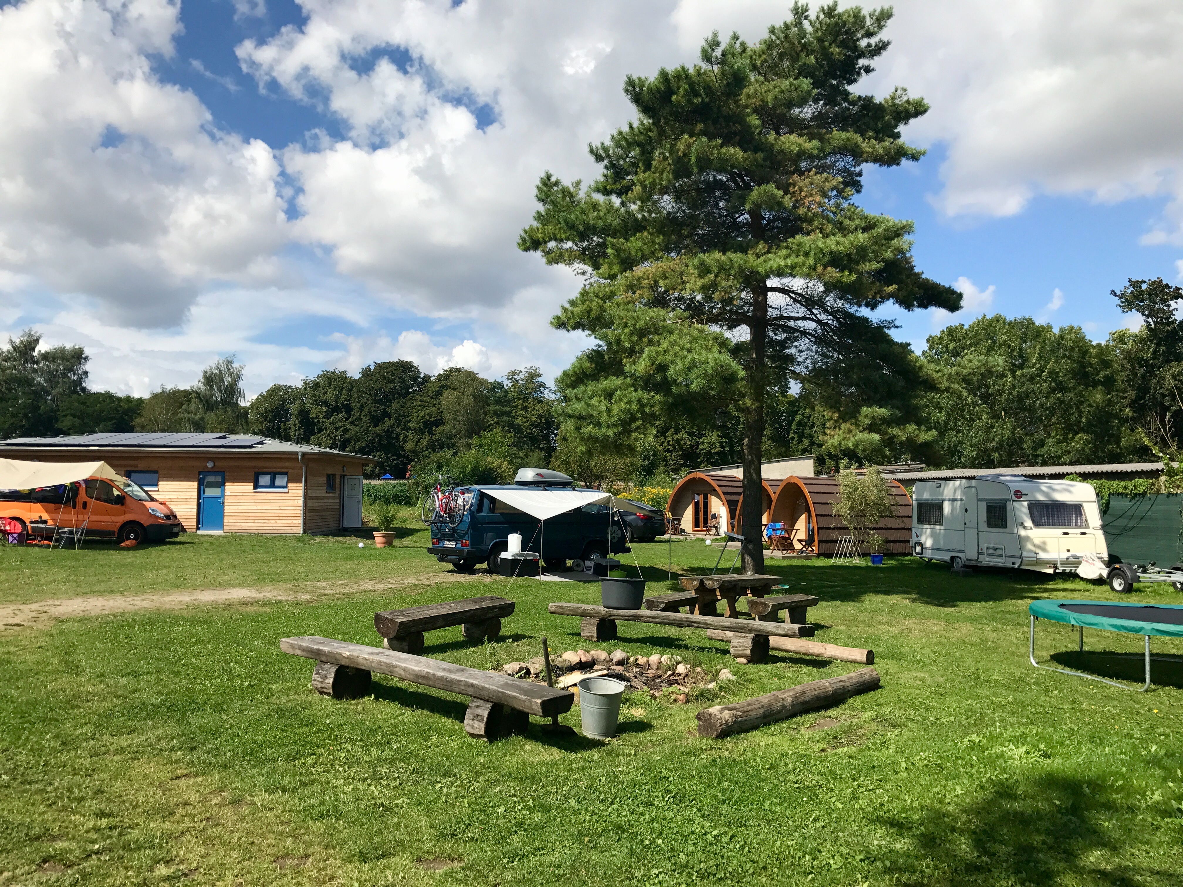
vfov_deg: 49.7
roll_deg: +0.2
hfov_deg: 63.4
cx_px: 592
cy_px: 444
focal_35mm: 28
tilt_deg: +3.4
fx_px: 957
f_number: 1.8
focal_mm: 3.99
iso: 20
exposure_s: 1/2817
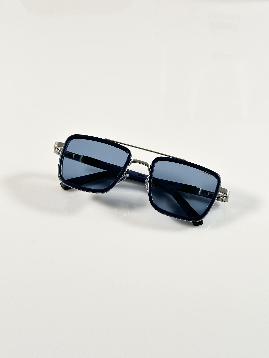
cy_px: 179
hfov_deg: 30.3
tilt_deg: -45.6
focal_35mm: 48
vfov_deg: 39.7
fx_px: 497
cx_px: 134
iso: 80
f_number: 1.78
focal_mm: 6.86
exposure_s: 1/100
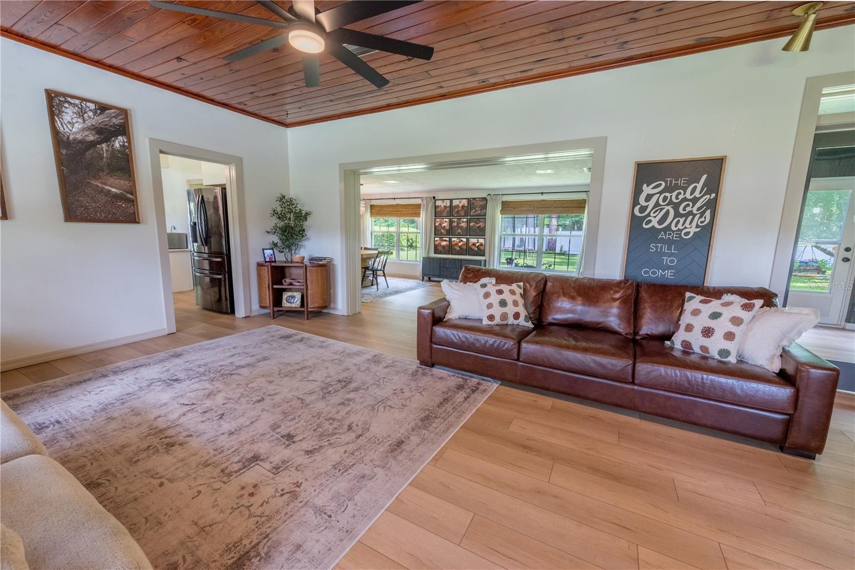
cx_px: 428
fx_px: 333
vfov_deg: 81.2
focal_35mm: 14
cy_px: 285
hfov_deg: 104.2
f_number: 9
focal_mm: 14
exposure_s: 1/200
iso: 500
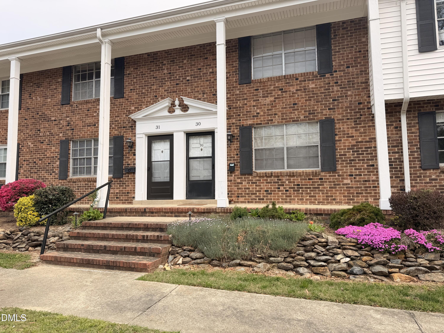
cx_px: 222
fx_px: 308
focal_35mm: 24
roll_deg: +0.6
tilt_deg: +4.3
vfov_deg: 56.8
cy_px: 166
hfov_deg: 71.6
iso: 80
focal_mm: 6.76
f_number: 1.78
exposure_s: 1/1211
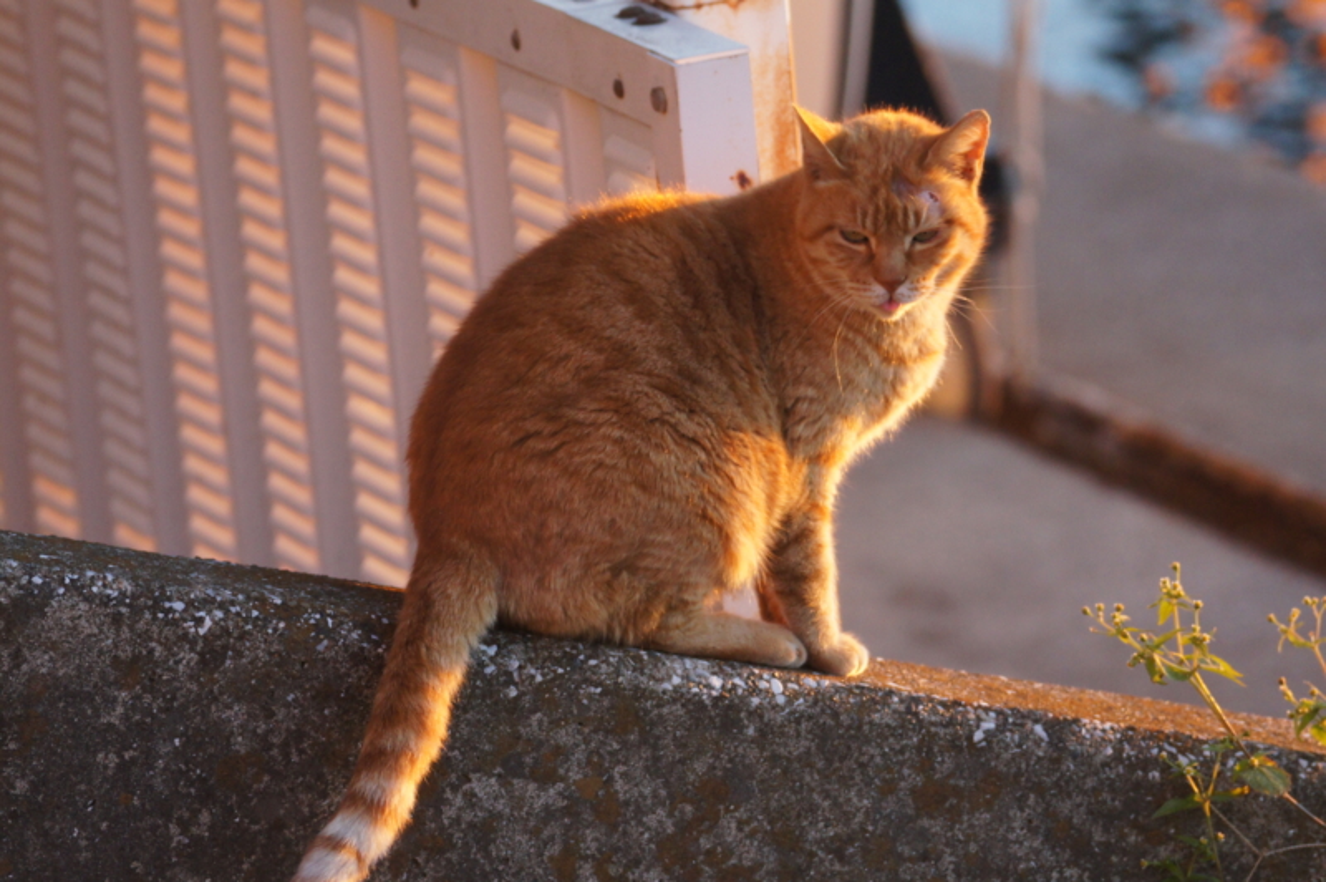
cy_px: 441
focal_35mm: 225
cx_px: 663
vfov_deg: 6.1
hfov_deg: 9.2
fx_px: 8280
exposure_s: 1/400
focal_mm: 150
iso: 1600
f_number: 5.6
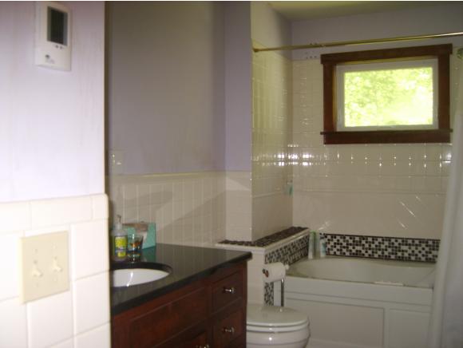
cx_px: 232
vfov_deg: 40.8
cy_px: 174
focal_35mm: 35
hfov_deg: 52.6
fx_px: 469
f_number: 2.8
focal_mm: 7.4
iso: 100
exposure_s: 1/30
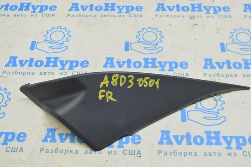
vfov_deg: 26.4
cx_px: 126
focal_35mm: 51
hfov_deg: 38.9
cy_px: 84
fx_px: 355
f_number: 5.6
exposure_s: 1/20
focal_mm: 34
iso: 400
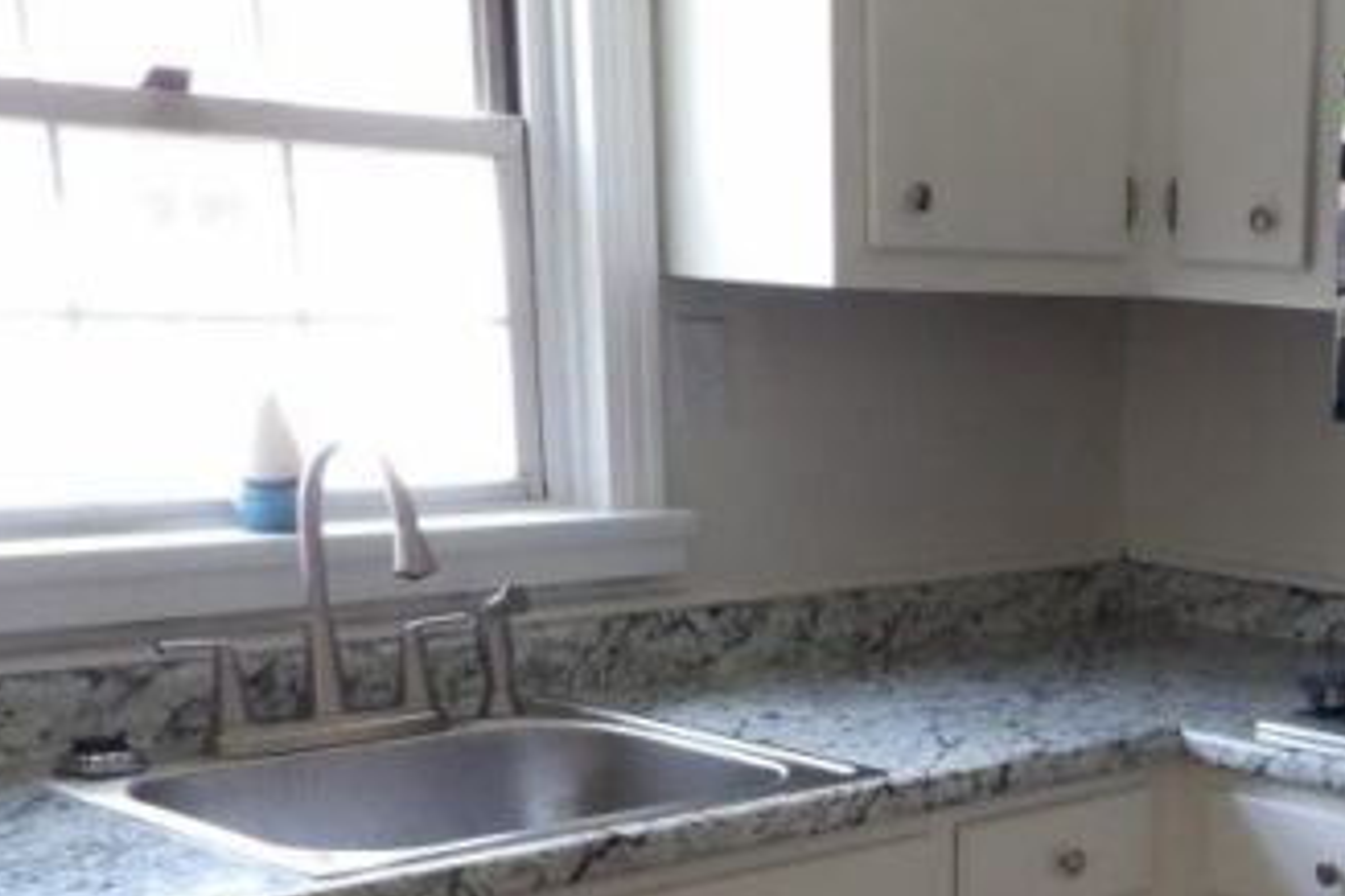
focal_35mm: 61
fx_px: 2279
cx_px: 1448
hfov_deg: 29.8
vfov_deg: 21.0
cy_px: 1015
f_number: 3.2
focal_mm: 4.3
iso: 179
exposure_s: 1/33
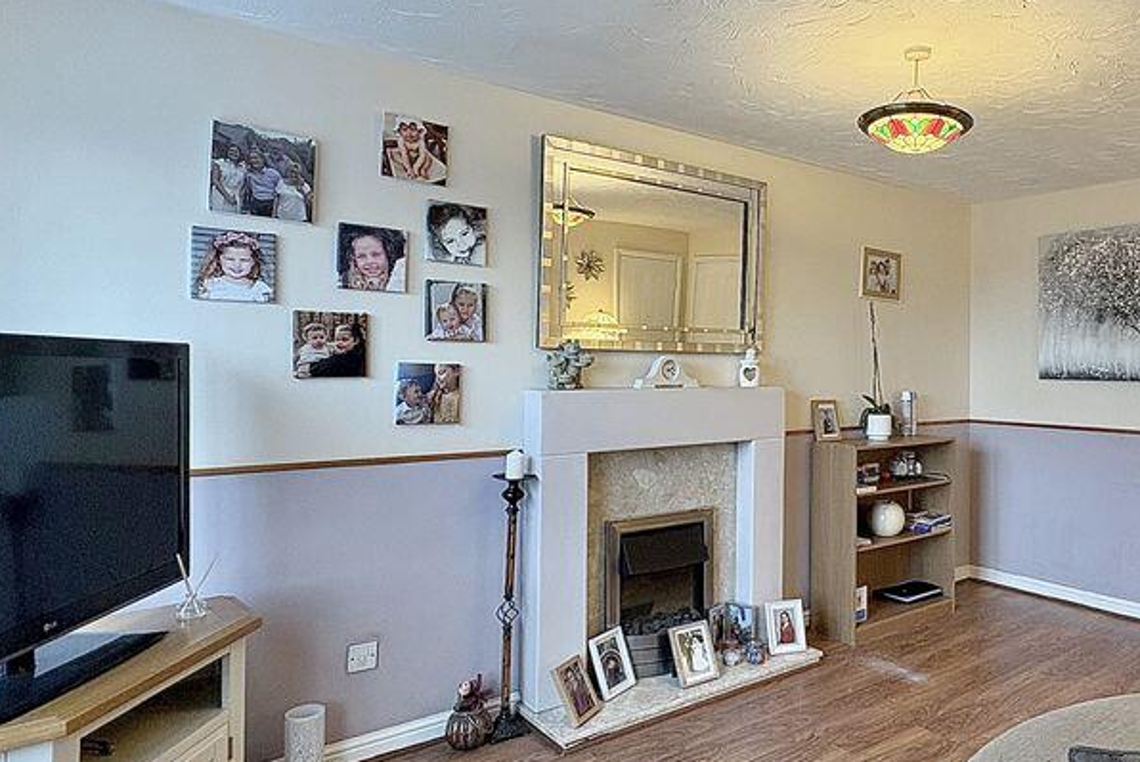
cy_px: 360
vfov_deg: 51.3
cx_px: 775
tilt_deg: +0.5
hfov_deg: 69.1
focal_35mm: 25
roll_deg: -0.2
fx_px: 792
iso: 250
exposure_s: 1/50
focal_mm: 2.22
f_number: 2.2
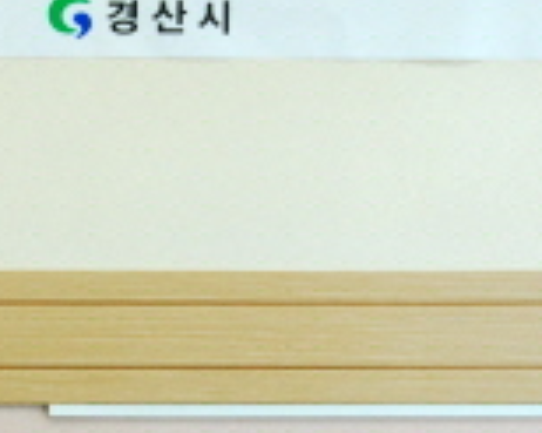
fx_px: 2934
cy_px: 287
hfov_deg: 10.5
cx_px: 67
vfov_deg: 8.4
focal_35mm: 183
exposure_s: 1/100
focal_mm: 40
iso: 1250
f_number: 5
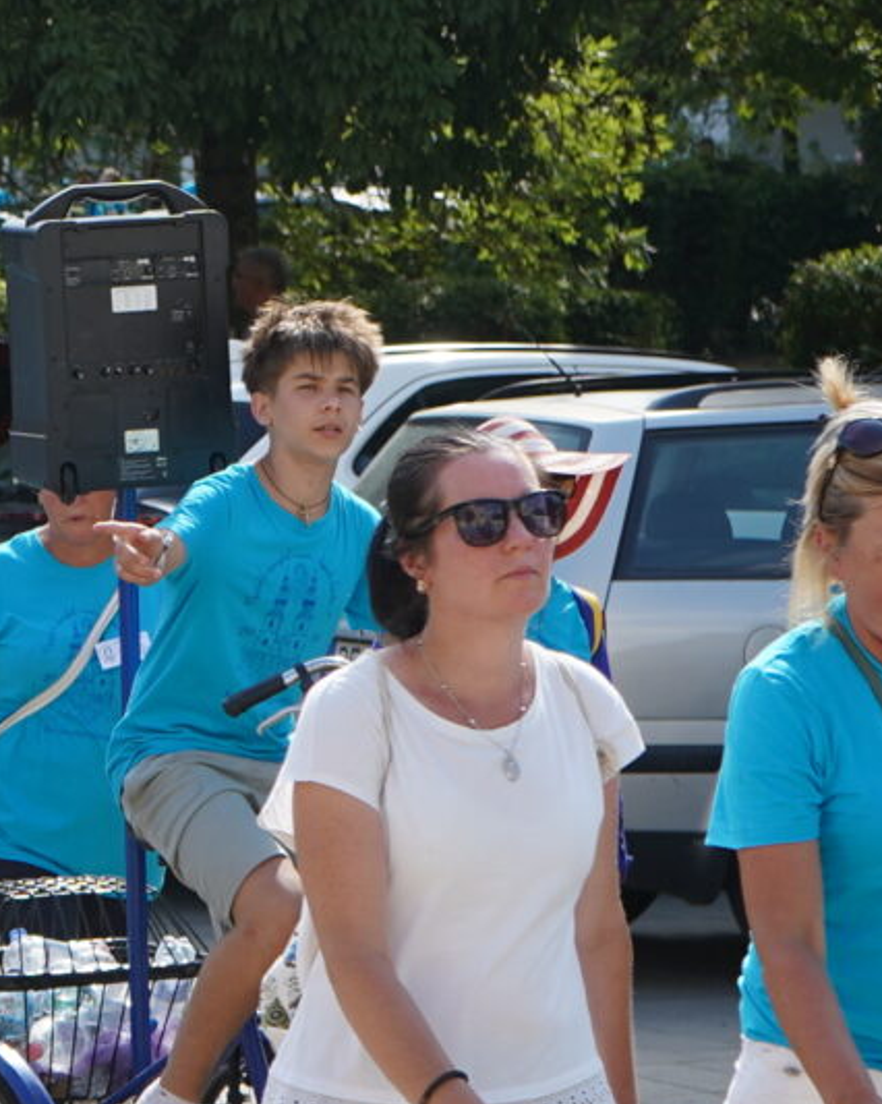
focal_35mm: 203
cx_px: -470
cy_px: 127
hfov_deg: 7.5
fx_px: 6628
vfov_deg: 9.5
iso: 100
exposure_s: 1/400
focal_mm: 45
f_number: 4.5
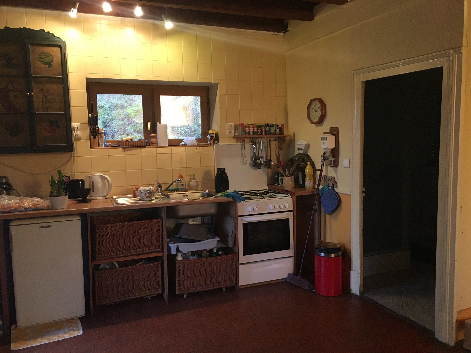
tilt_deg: -5.6
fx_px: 395
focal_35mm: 29
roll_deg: -0.2
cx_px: 236
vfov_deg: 48.2
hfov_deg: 61.7
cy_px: 176
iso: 200
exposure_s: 1/25
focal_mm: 4.15
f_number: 2.2
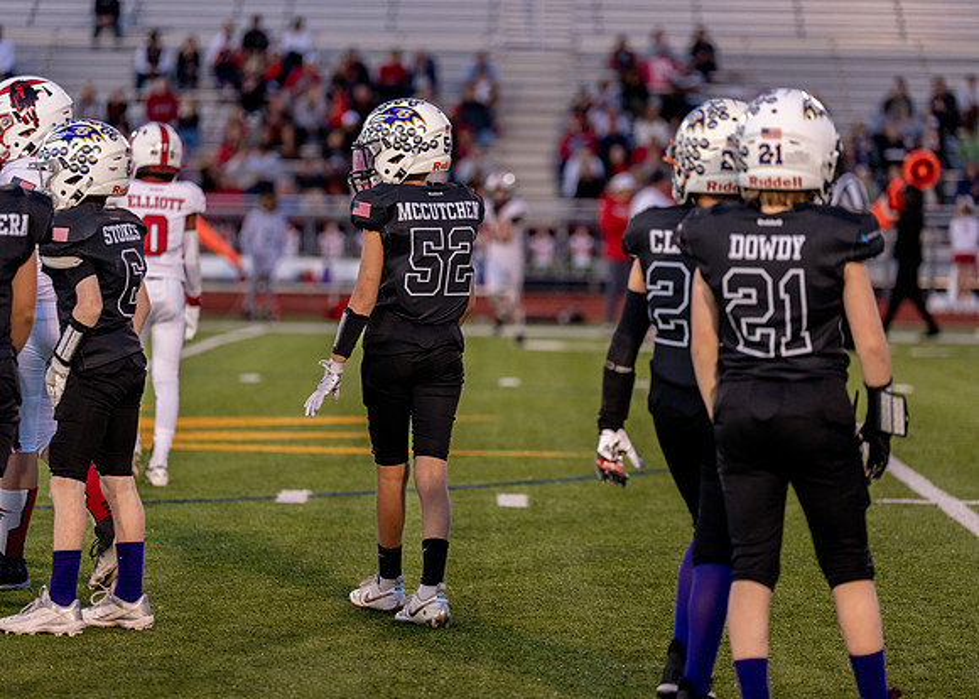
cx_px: 490
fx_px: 4340
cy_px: 350
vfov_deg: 9.2
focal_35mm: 156
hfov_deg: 12.9
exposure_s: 1/1000
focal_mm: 149
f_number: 2.8
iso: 1600
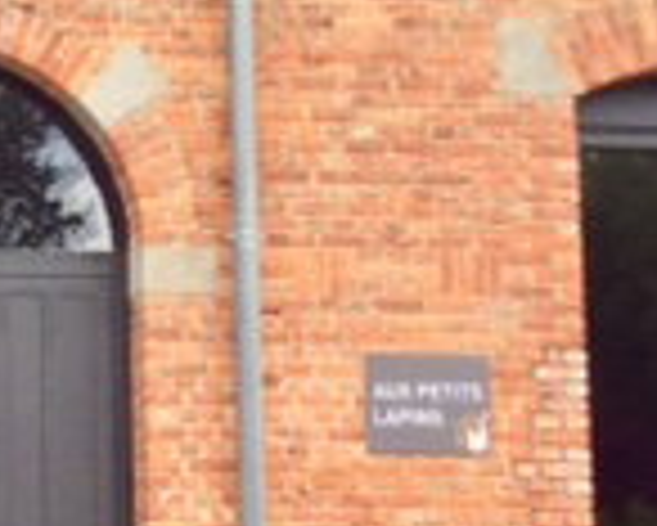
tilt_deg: +7.6
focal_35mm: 137
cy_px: 193
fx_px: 2666
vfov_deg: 11.3
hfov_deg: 13.3
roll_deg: +0.5
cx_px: -333
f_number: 2.4
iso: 32
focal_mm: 3.3
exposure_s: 1/561
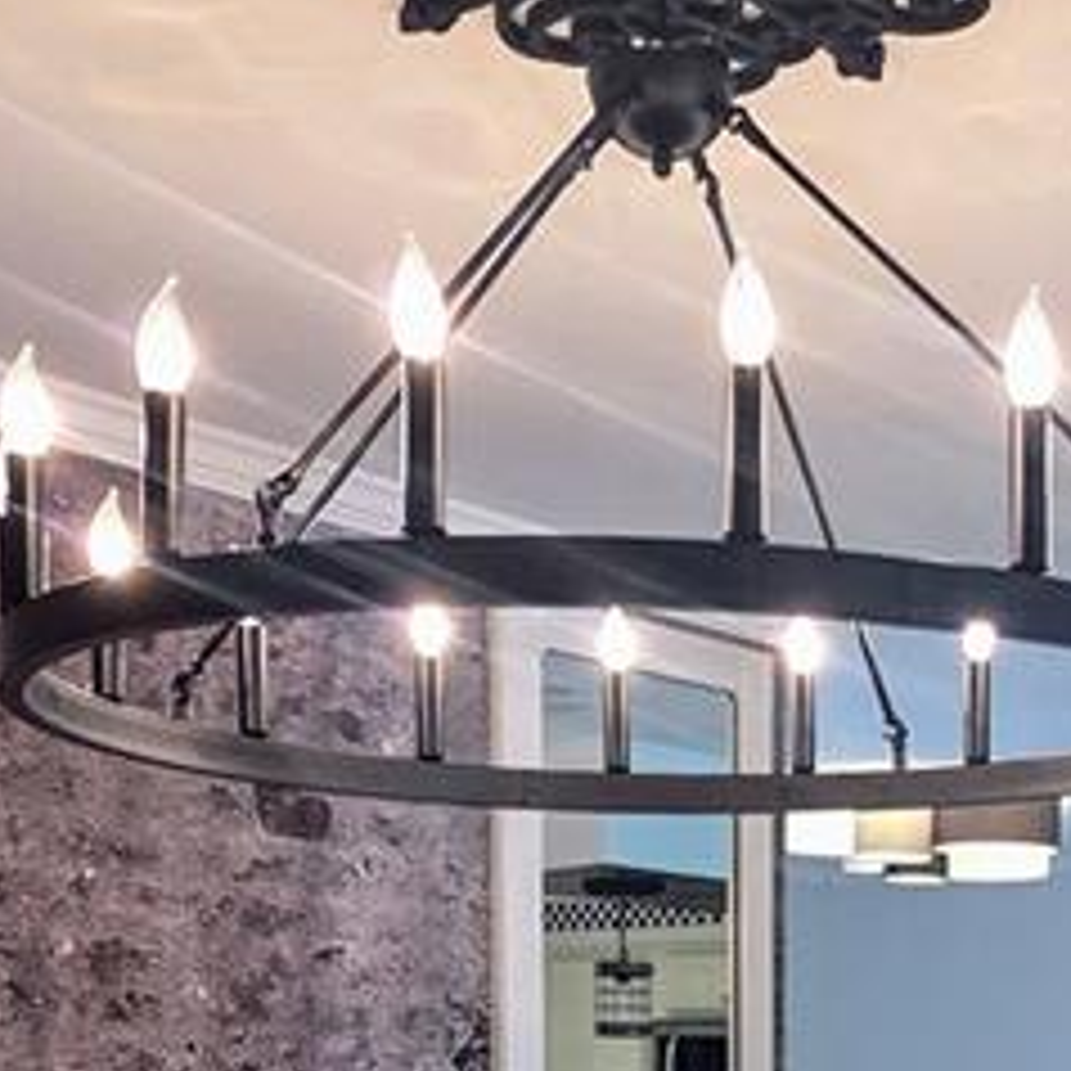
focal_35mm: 58
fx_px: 2030
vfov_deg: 27.3
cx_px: 963
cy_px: 1143
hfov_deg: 28.4
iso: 160
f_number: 2.2
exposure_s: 1/60
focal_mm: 2.2
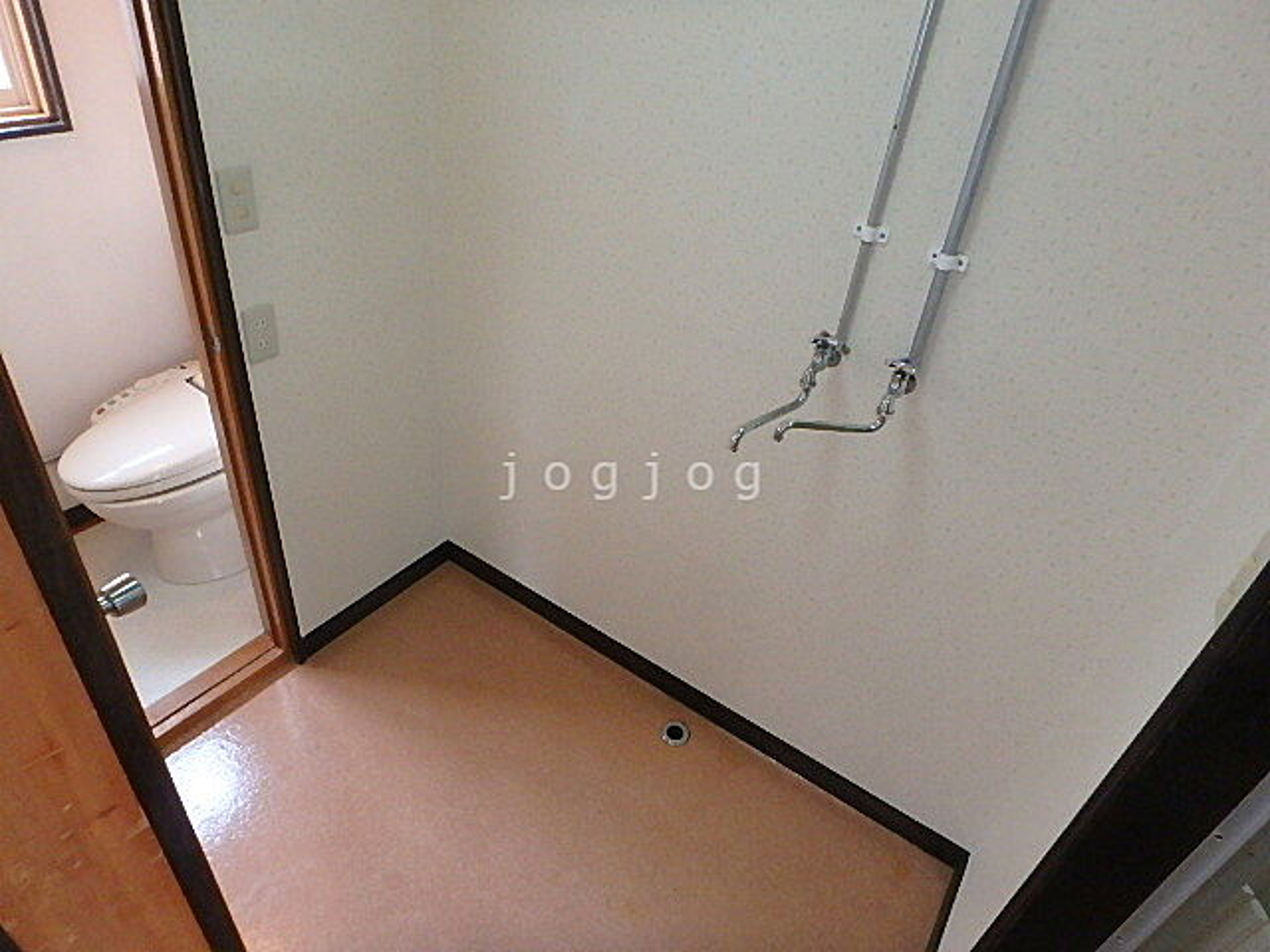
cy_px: 476
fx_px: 770
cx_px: 635
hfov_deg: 79.0
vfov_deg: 63.4
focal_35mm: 21
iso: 800
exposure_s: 1/80
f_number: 3.5
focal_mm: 3.7
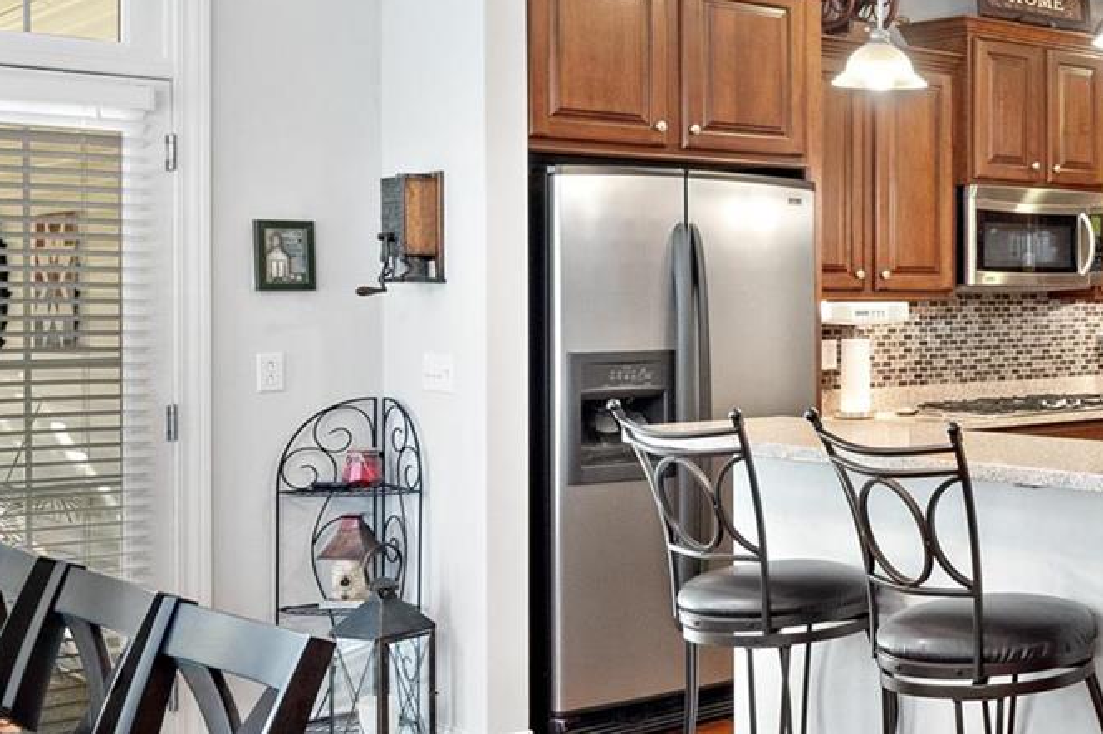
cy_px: 319
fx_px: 1623
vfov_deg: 25.5
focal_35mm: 53
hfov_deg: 31.8
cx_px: 1299
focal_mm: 11
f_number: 9
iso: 640
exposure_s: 1/4
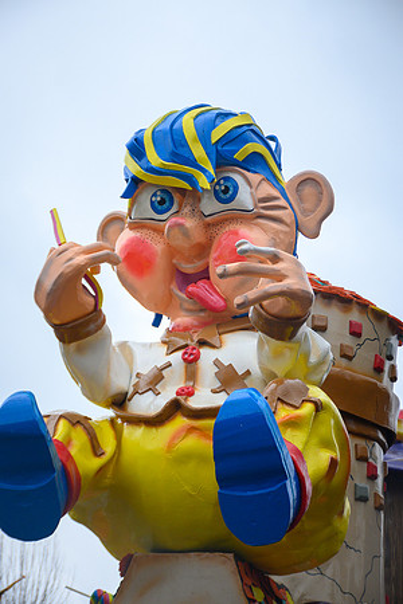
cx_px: 202
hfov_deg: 13.8
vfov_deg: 20.6
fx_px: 1662
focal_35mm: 99
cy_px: 302
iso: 400
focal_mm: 66
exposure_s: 1/400
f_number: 5
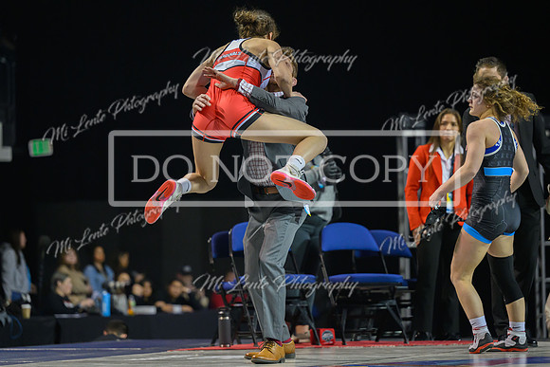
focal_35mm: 148
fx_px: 2258
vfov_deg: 9.3
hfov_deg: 13.9
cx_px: 253
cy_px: 168
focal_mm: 135
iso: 4000
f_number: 2.8
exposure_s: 1/800
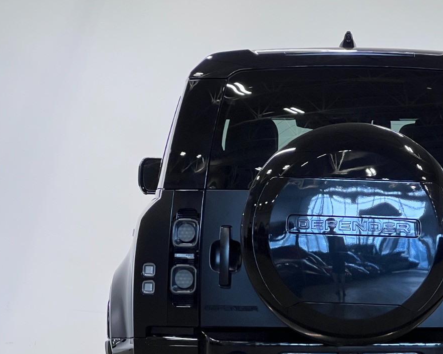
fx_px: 1783
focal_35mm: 136
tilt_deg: -1.9
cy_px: 257
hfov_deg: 14.1
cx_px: 345
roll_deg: +0.0
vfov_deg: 11.3
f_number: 2.8
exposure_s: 1/120
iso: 160
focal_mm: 9
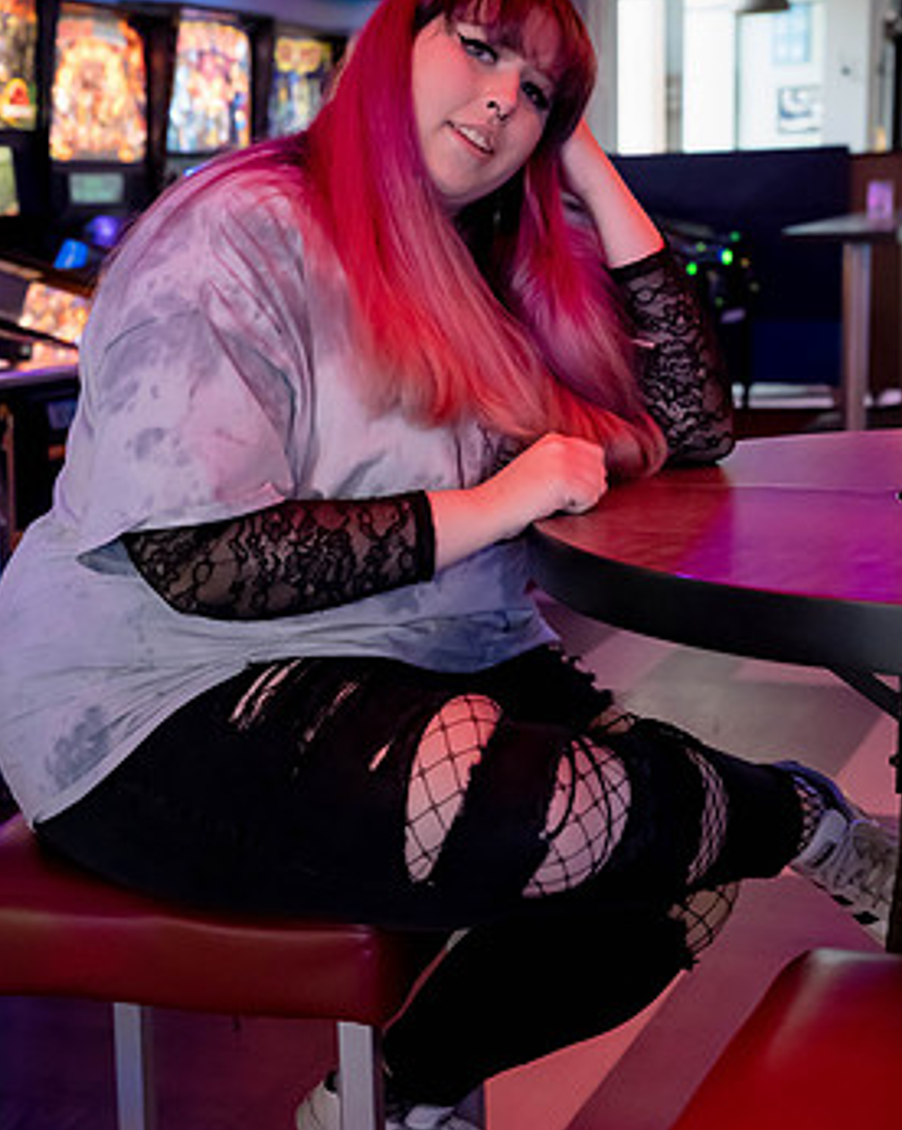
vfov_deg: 28.7
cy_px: 588
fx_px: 2206
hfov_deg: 23.1
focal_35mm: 66
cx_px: 461
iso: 12800
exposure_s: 1/160
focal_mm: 54
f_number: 5
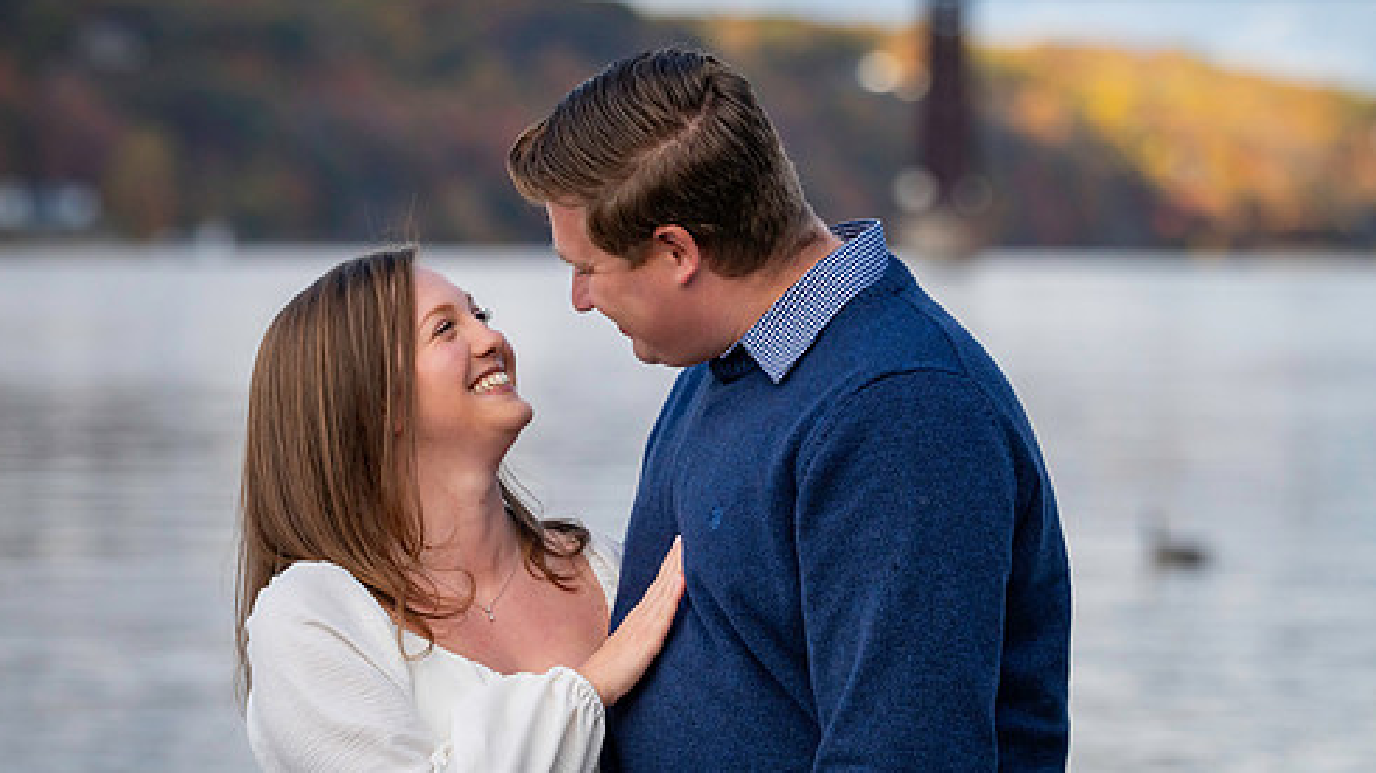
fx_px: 7077
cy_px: 308
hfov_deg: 11.1
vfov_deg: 6.3
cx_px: 684
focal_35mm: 194
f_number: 4.5
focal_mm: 150
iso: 1250
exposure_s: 1/8000
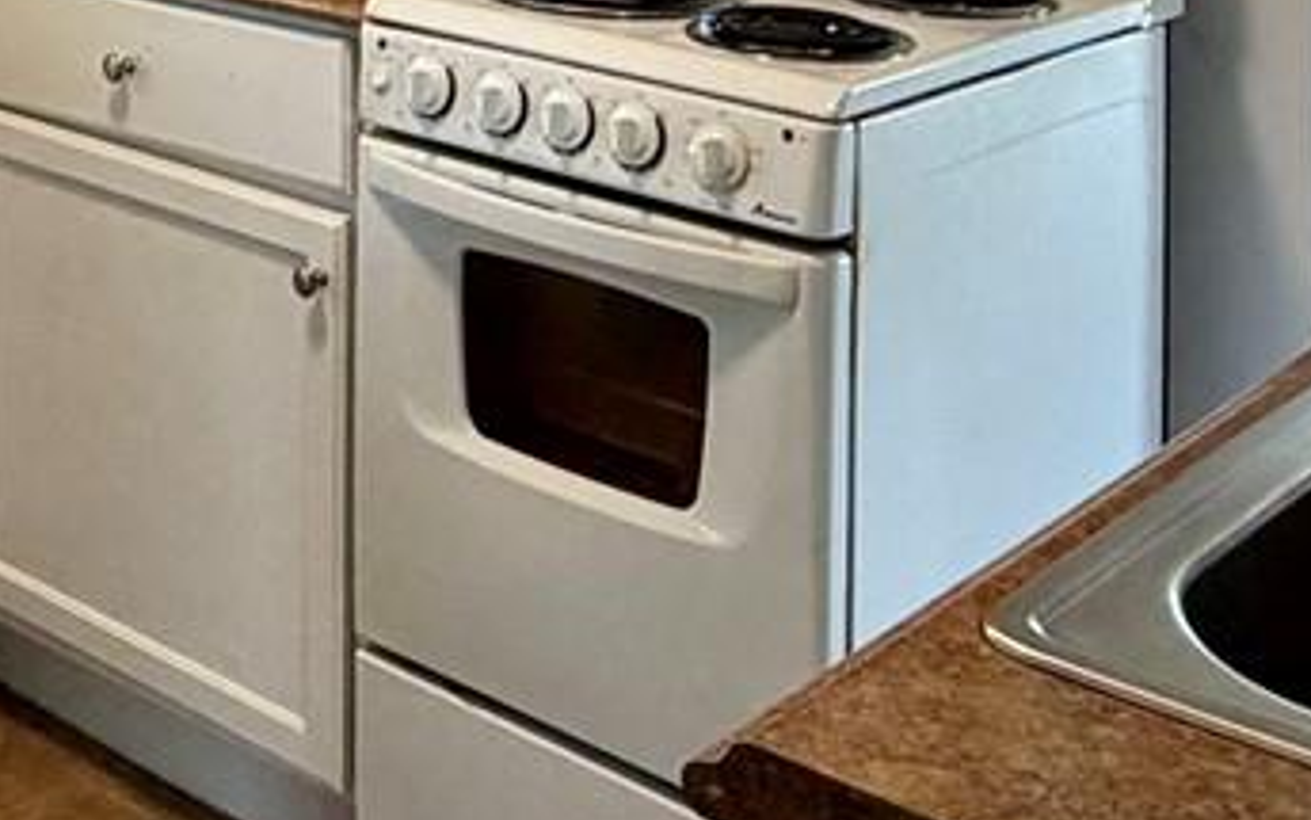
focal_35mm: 69
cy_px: -507
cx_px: 168
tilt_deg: +0.3
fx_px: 2465
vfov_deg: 16.7
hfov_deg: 28.8
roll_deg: +0.6
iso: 250
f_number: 2.2
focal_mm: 2.22
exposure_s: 1/120
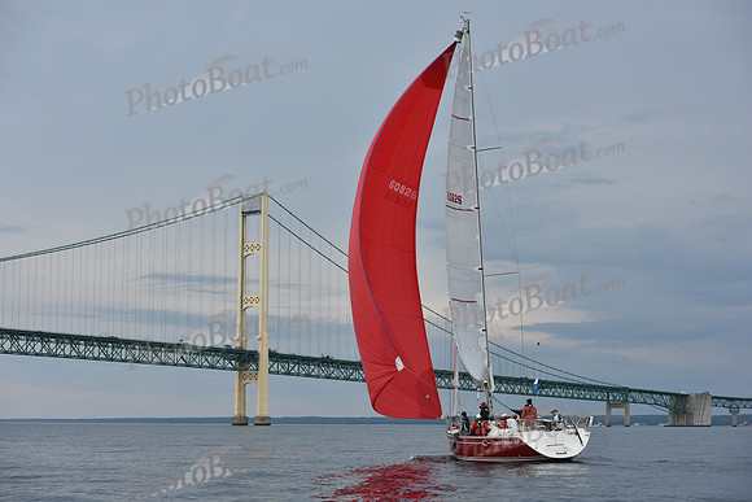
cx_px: 376
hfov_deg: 28.8
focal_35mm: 70
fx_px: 1462
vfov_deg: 19.5
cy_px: 251
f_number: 6.3
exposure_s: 1/800
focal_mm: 70
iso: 250
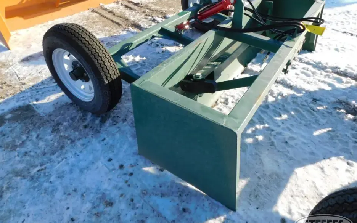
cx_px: 178
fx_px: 243
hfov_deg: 72.5
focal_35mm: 25
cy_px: 103
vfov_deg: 49.2
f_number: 3
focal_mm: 4
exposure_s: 1/800
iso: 125
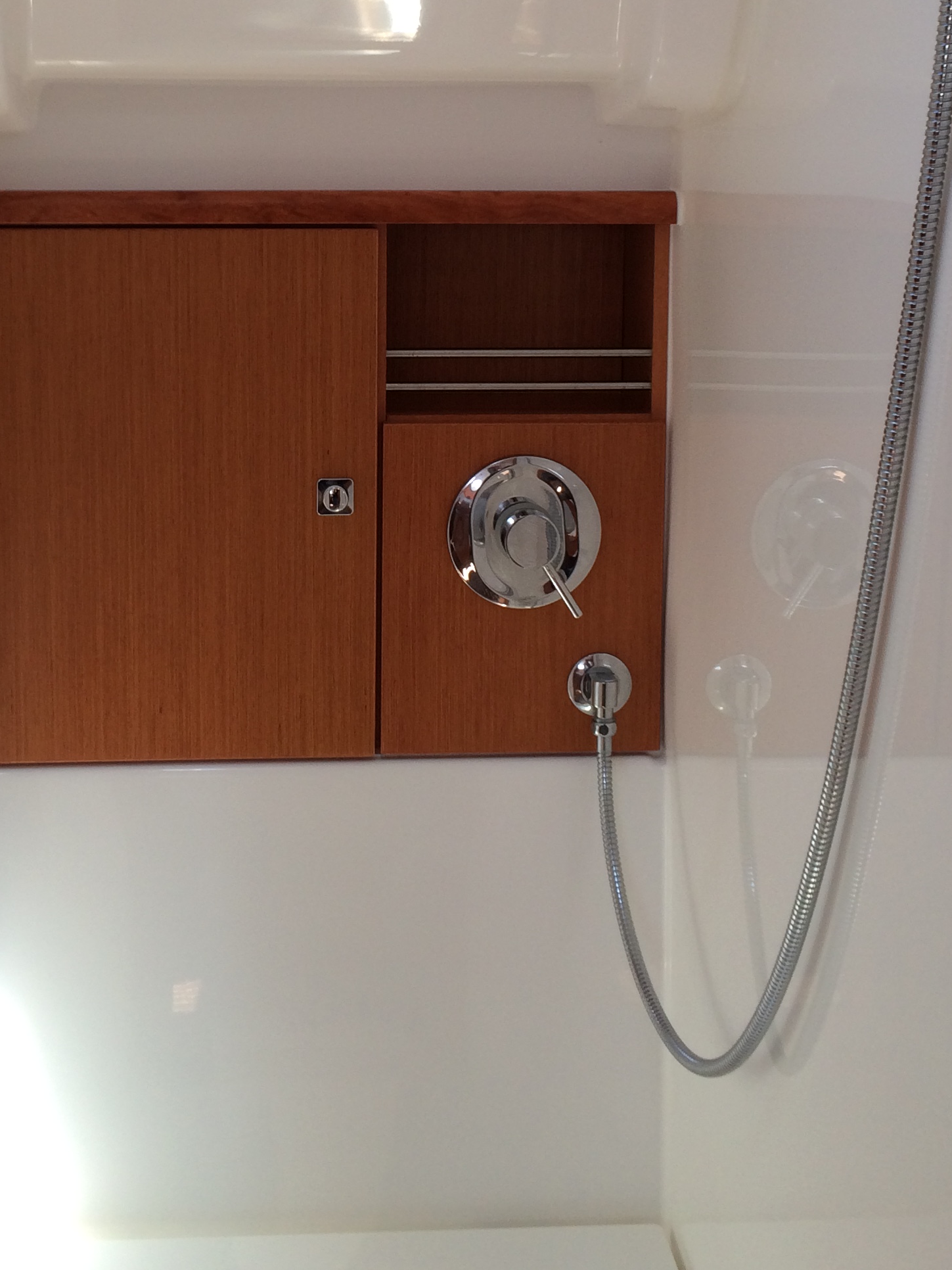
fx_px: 1797
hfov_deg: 29.6
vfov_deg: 37.8
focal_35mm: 49
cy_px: 289
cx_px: 357
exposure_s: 1/50
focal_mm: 4.15
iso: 50
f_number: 2.2
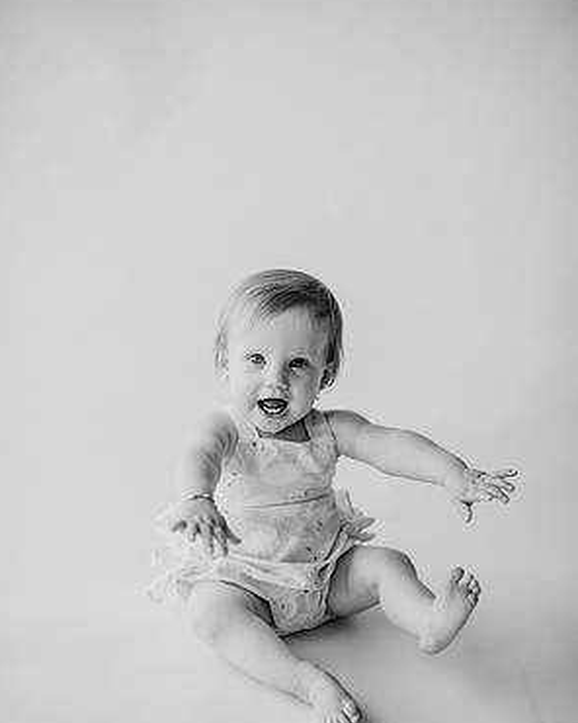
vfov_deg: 33.0
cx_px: 287
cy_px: 395
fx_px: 1219
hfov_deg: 26.7
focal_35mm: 57
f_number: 2
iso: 400
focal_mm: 50
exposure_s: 1/800
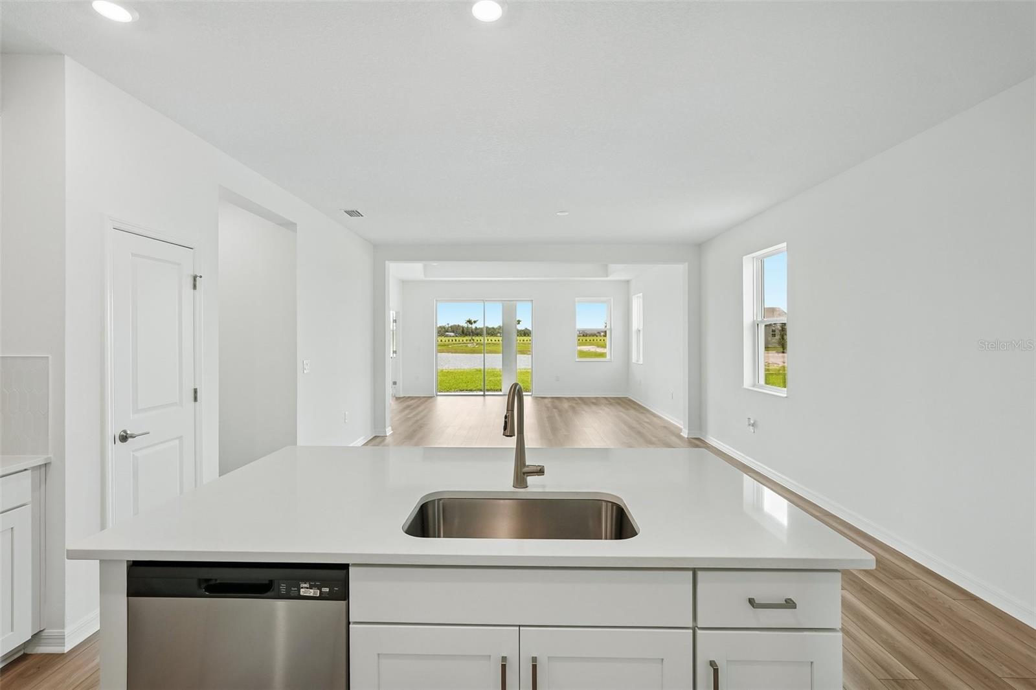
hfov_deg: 96.7
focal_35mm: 16
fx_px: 460
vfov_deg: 73.7
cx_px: 518
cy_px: 345
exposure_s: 1/60
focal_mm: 16
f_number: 8
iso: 400
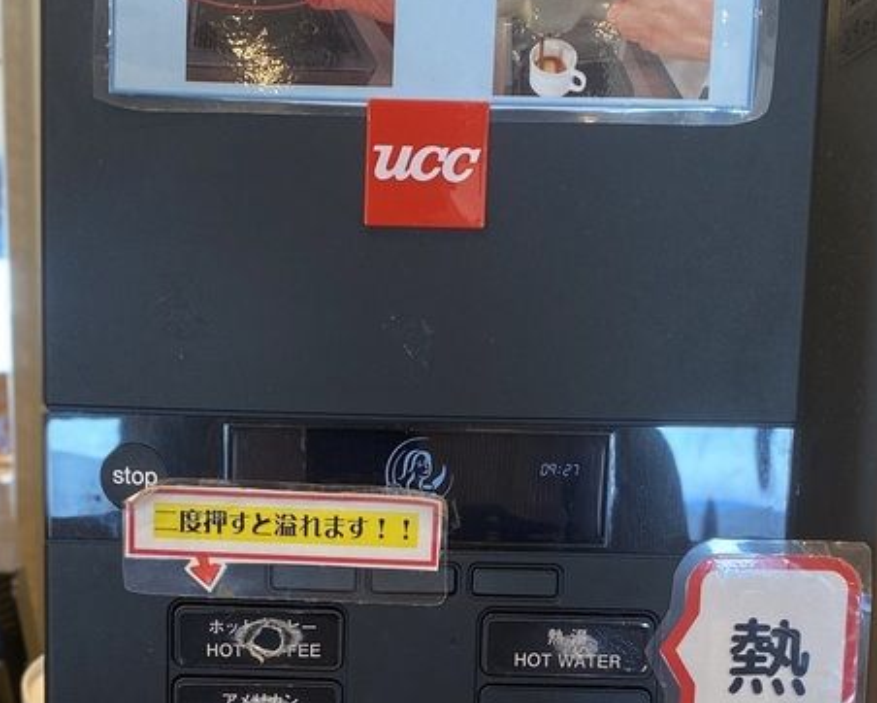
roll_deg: -1.6
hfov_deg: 30.9
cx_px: 372
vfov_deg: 24.1
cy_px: 671
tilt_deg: -8.7
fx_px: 1584
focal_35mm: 61
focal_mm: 4.25
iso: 100
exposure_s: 1/50
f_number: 1.8
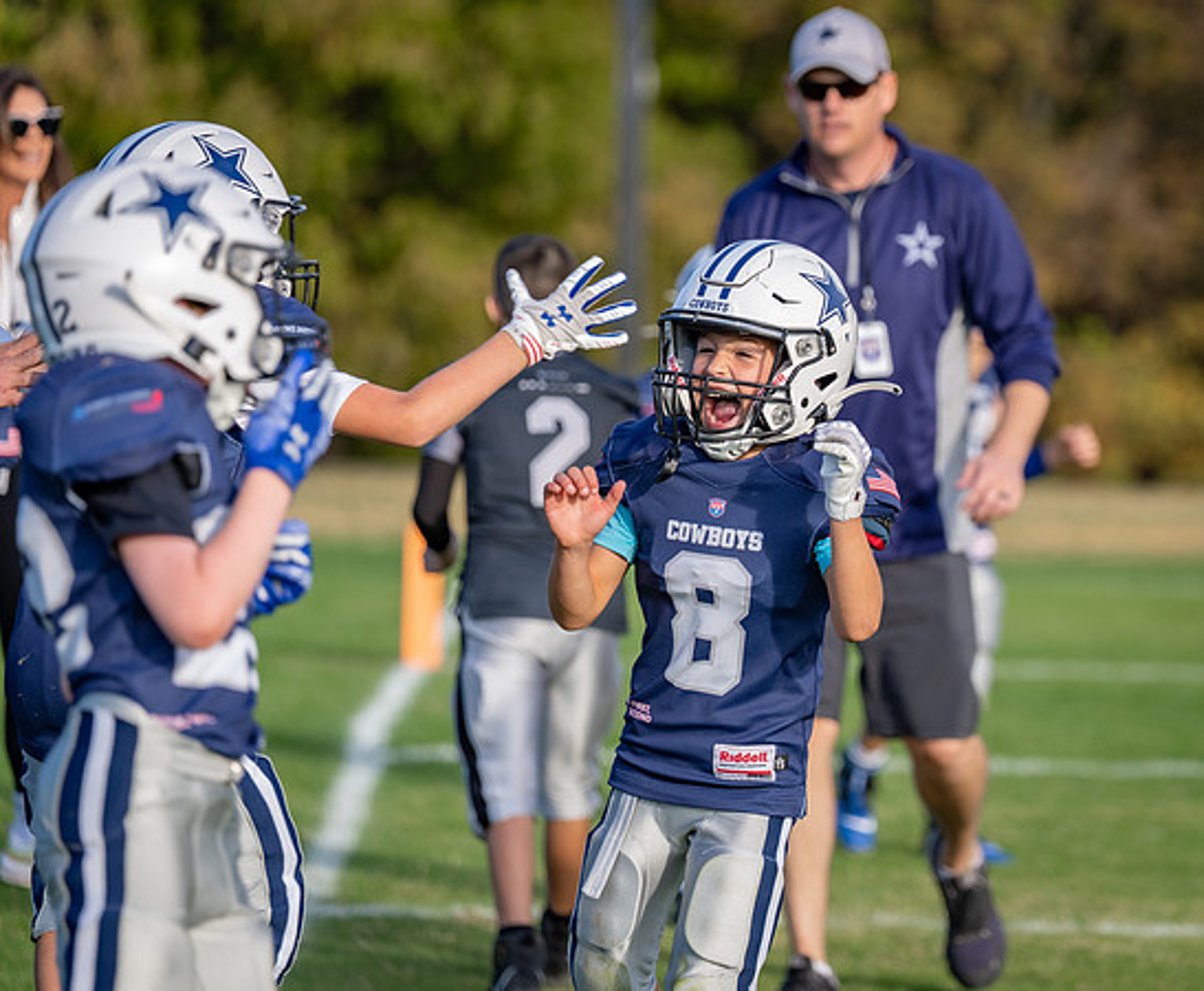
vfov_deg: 6.5
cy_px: 394
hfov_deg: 7.8
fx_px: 8785
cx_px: 906
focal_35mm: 244
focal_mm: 164
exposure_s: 1/1250
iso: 160
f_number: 2.8
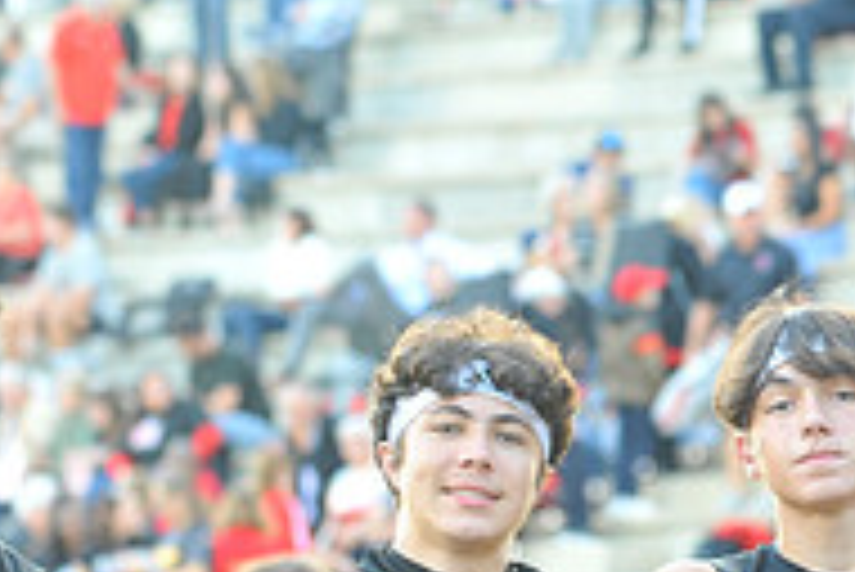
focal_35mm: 488
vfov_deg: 2.8
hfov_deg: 4.2
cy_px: 856
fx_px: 11598
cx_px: 792
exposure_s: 1/20
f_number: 8
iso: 500
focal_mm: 160
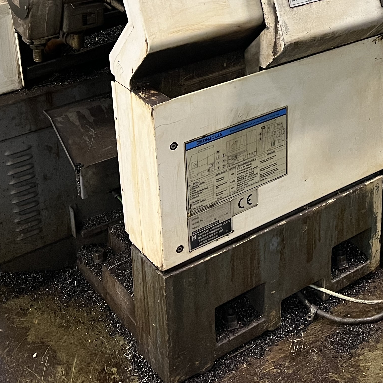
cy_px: 17
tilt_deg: -19.9
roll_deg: -0.4
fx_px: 751
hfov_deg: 27.9
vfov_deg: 27.3
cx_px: 315
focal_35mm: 60
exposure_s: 1/50
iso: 400
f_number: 1.6
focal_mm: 5.1
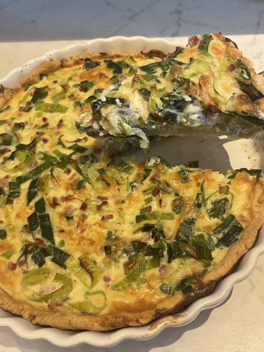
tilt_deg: -51.7
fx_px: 325
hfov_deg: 44.1
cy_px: 151
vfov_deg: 56.6
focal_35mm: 32
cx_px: 118
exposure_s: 1/50
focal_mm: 5.1
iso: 160
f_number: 1.6
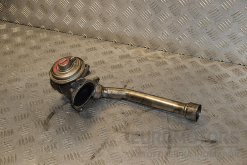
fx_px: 329
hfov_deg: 41.1
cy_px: 82
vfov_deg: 28.1
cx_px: 124
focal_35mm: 48
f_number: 7.1
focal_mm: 32
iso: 800
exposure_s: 1/200
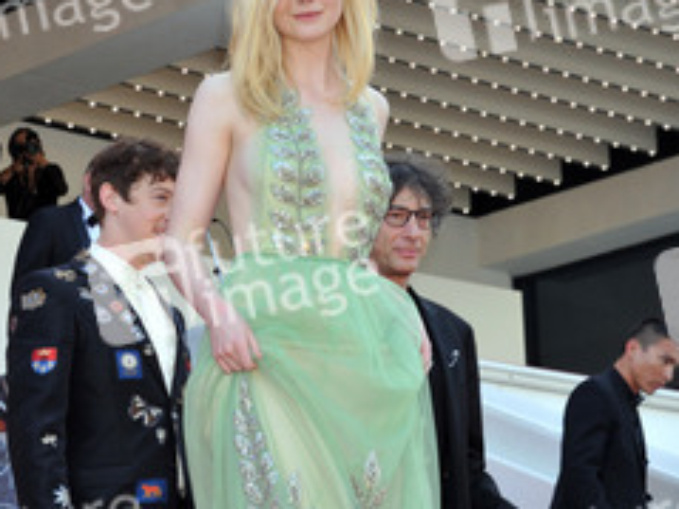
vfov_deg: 10.2
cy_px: 421
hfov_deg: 13.6
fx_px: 2843
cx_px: 317
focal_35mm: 145
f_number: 8
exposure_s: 1/250
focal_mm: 90
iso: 1000
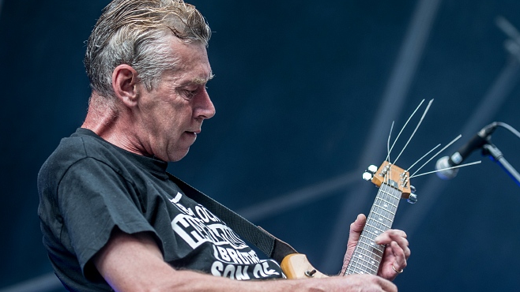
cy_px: 156
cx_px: 245
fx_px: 1944
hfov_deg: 15.2
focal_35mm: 141
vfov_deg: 8.6
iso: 125
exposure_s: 1/100
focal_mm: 82
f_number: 2.8
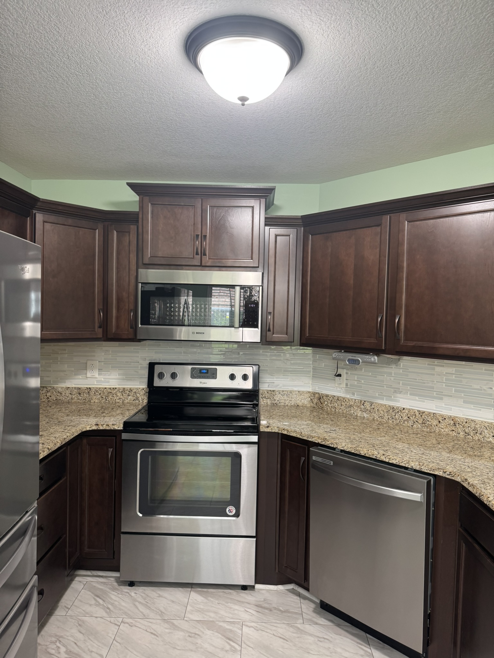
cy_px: 329
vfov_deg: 71.6
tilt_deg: -1.9
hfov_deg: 56.8
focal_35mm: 24
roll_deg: -1.3
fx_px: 457
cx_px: 247
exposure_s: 1/60
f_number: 1.78
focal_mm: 6.76
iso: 100
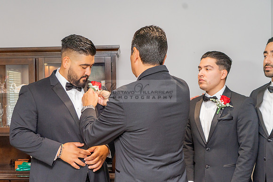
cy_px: 109
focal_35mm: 49
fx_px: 374
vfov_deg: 27.3
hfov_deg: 39.9
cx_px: 109
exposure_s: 1/160
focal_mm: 41
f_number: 4.5
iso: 640
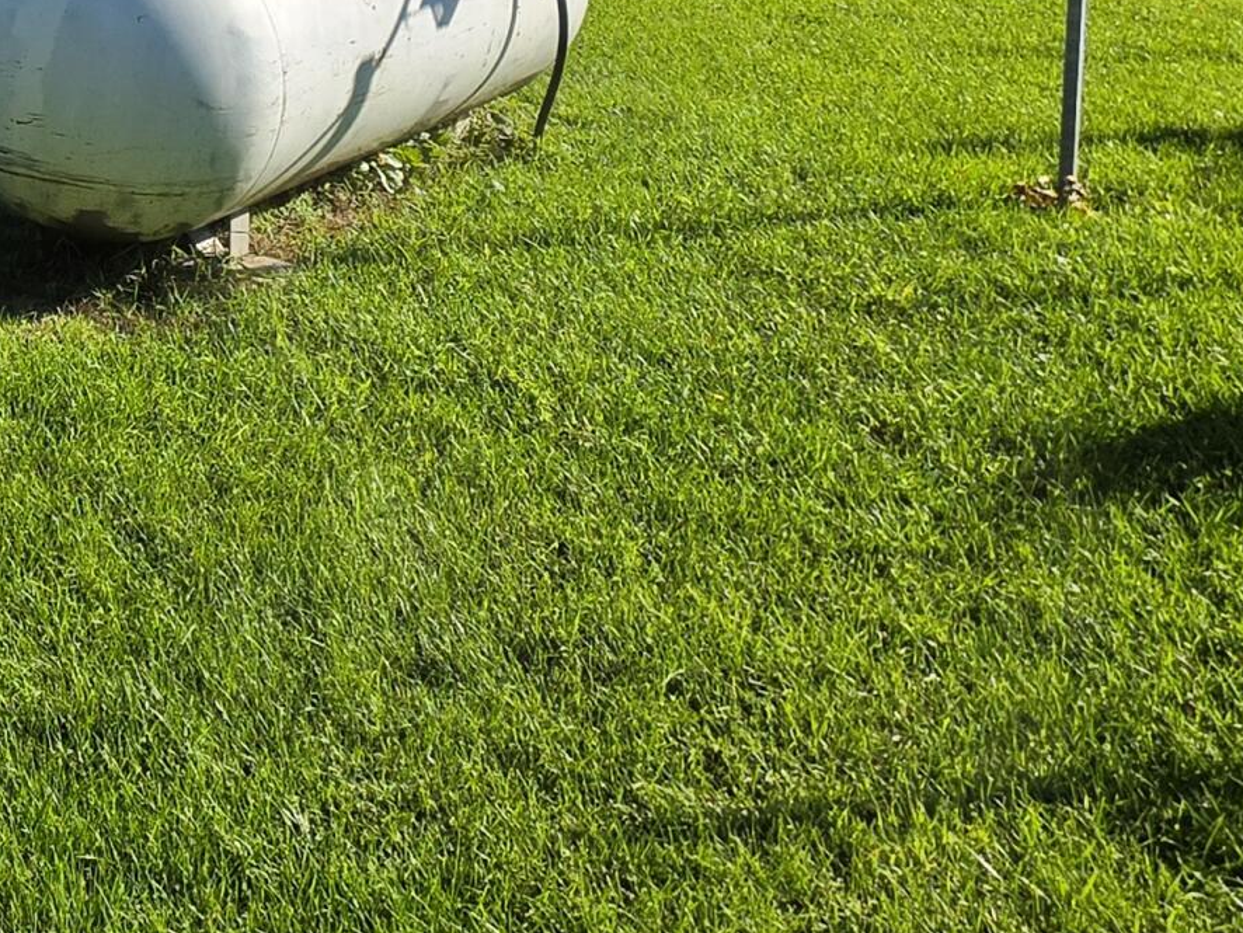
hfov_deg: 30.2
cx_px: -502
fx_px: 1580
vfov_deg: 28.0
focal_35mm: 44
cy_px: -236
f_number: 1.9
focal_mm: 2.2
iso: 32
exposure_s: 1/1433
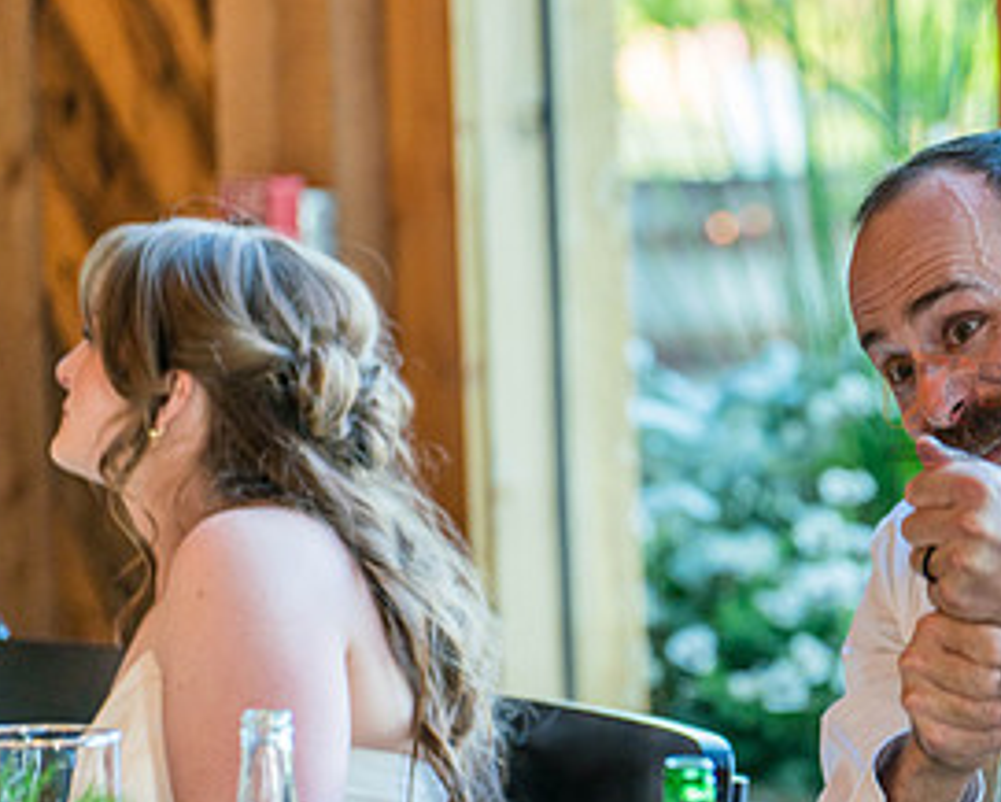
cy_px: 405
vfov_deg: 6.8
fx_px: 6727
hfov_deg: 8.5
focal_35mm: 227
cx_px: 1042
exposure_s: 1/320
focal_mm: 113
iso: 1000
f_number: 2.8
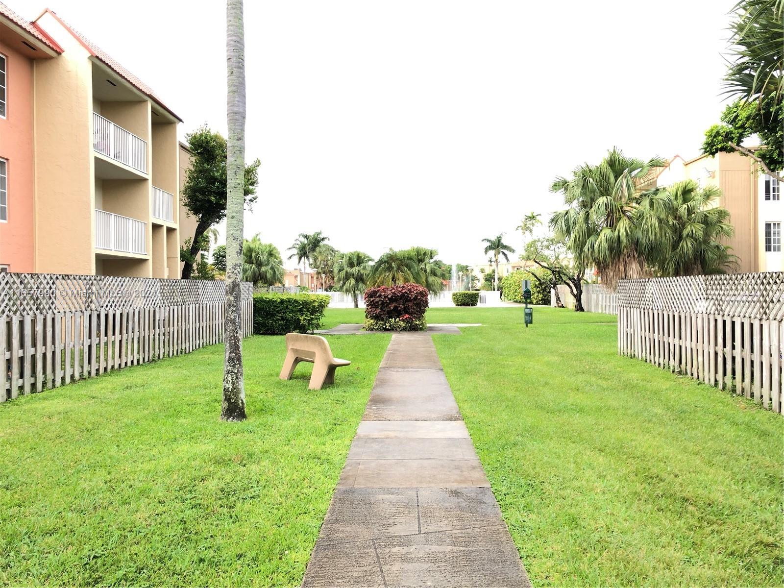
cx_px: 392
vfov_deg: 49.7
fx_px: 634
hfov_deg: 63.4
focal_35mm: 28
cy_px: 294
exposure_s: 1/95
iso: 32
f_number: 1.8
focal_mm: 4
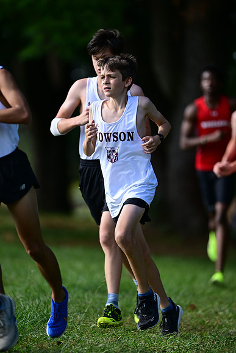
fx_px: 2948
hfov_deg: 4.6
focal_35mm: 300
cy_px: 176
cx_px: 118
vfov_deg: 6.9
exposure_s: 1/2500
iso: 400
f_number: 2.8
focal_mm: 300
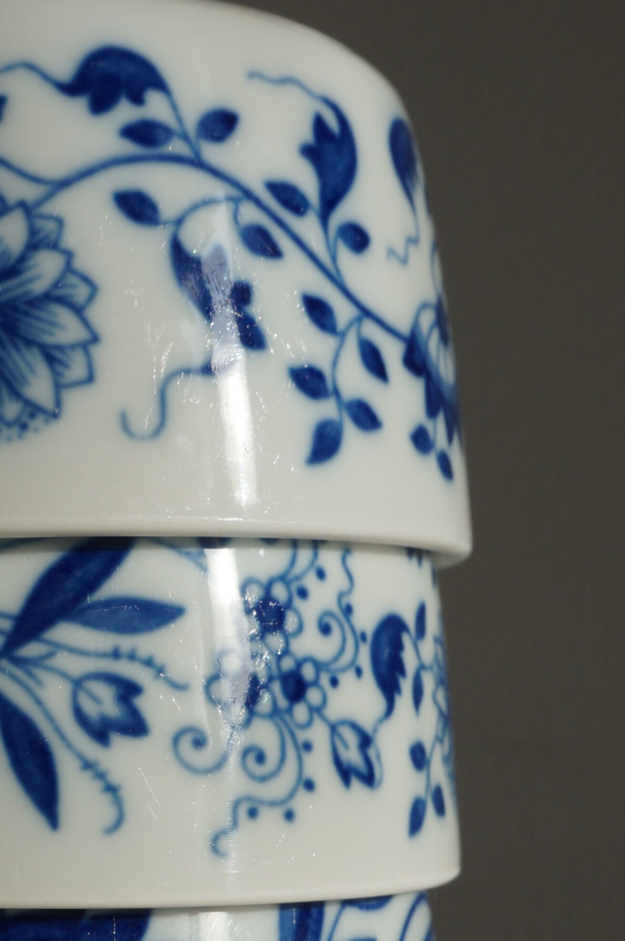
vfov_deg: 25.1
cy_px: 864
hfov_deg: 17.2
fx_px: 2042
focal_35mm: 78
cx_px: 73
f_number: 10
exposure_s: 1/125
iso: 200
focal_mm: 21
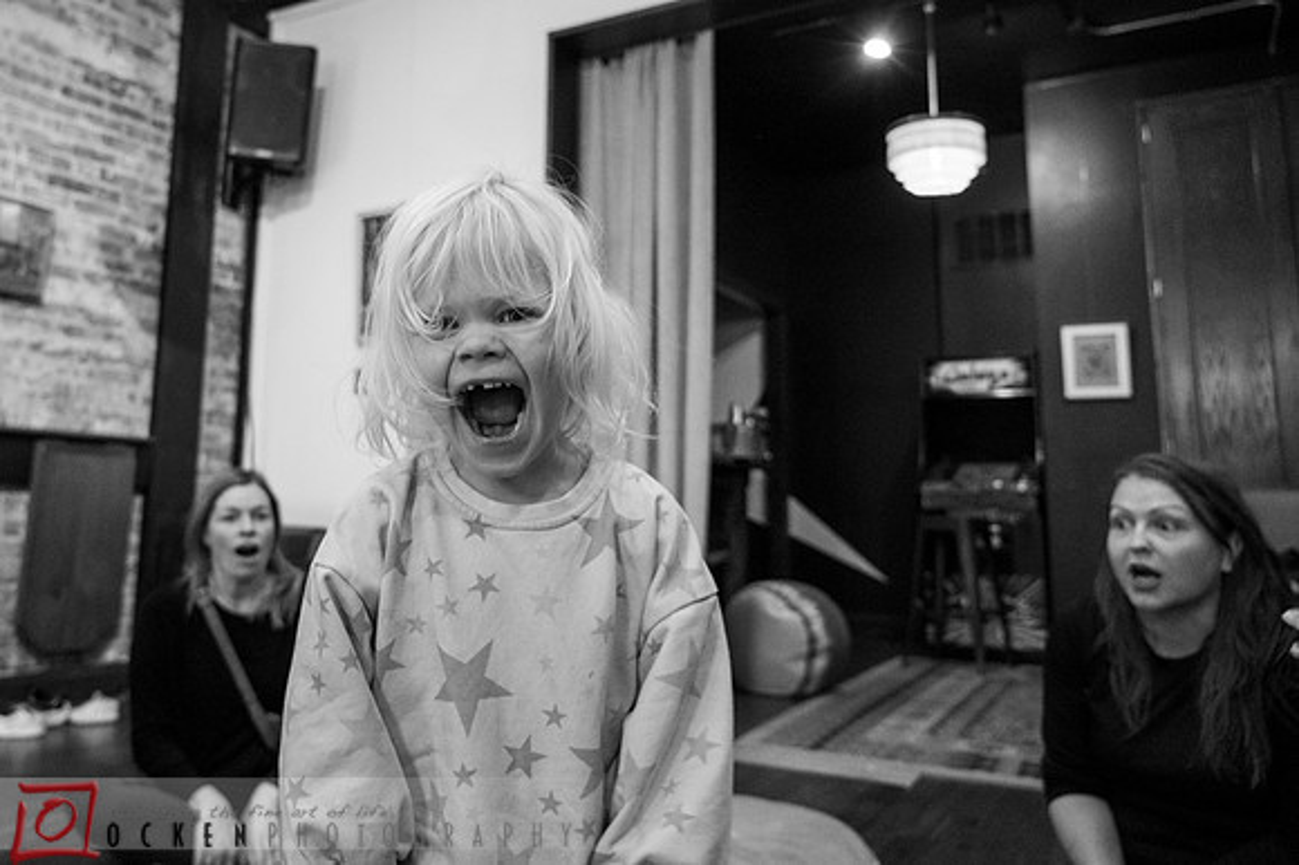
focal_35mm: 29
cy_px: 341
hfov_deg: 62.9
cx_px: 512
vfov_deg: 44.5
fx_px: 1049
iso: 3200
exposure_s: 1/160
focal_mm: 24
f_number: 4
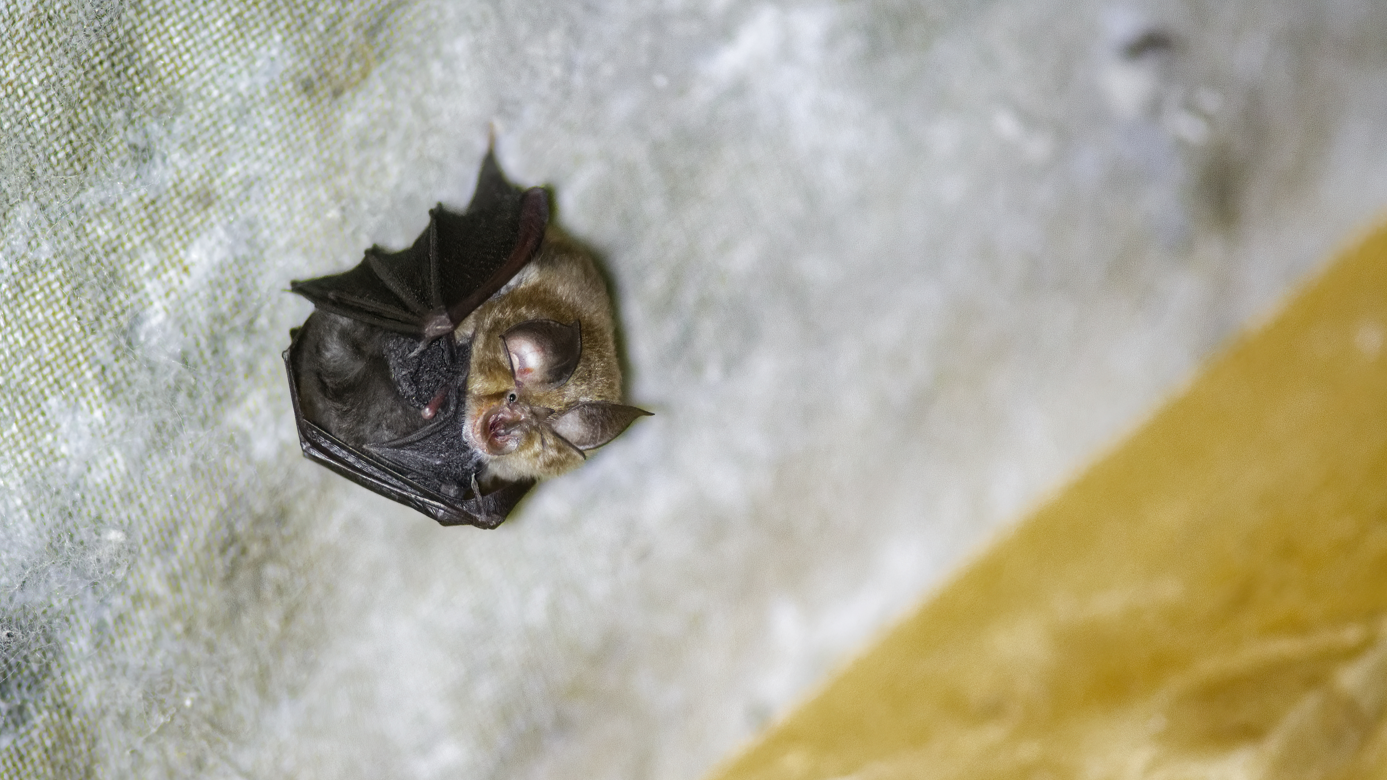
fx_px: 17359
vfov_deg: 2.6
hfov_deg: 4.6
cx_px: 694
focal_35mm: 472
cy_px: 432
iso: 1600
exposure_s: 1/500
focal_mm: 300
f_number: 4
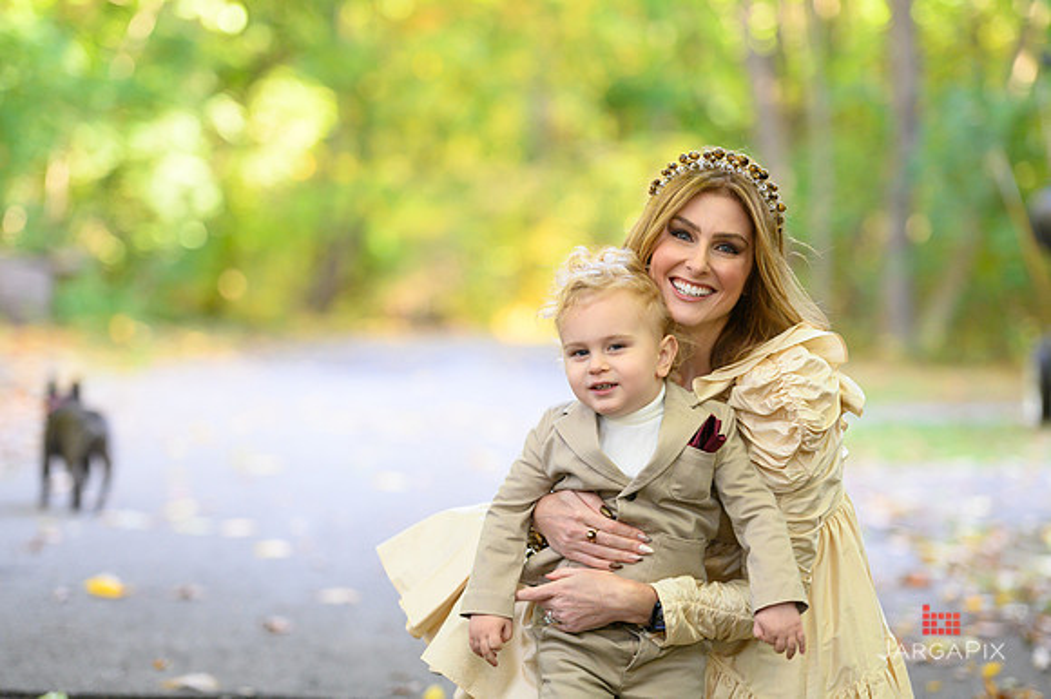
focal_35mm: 130
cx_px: 526
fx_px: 3793
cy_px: 350
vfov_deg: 10.5
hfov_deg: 15.8
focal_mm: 130
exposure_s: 1/200
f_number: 3.2
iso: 1600
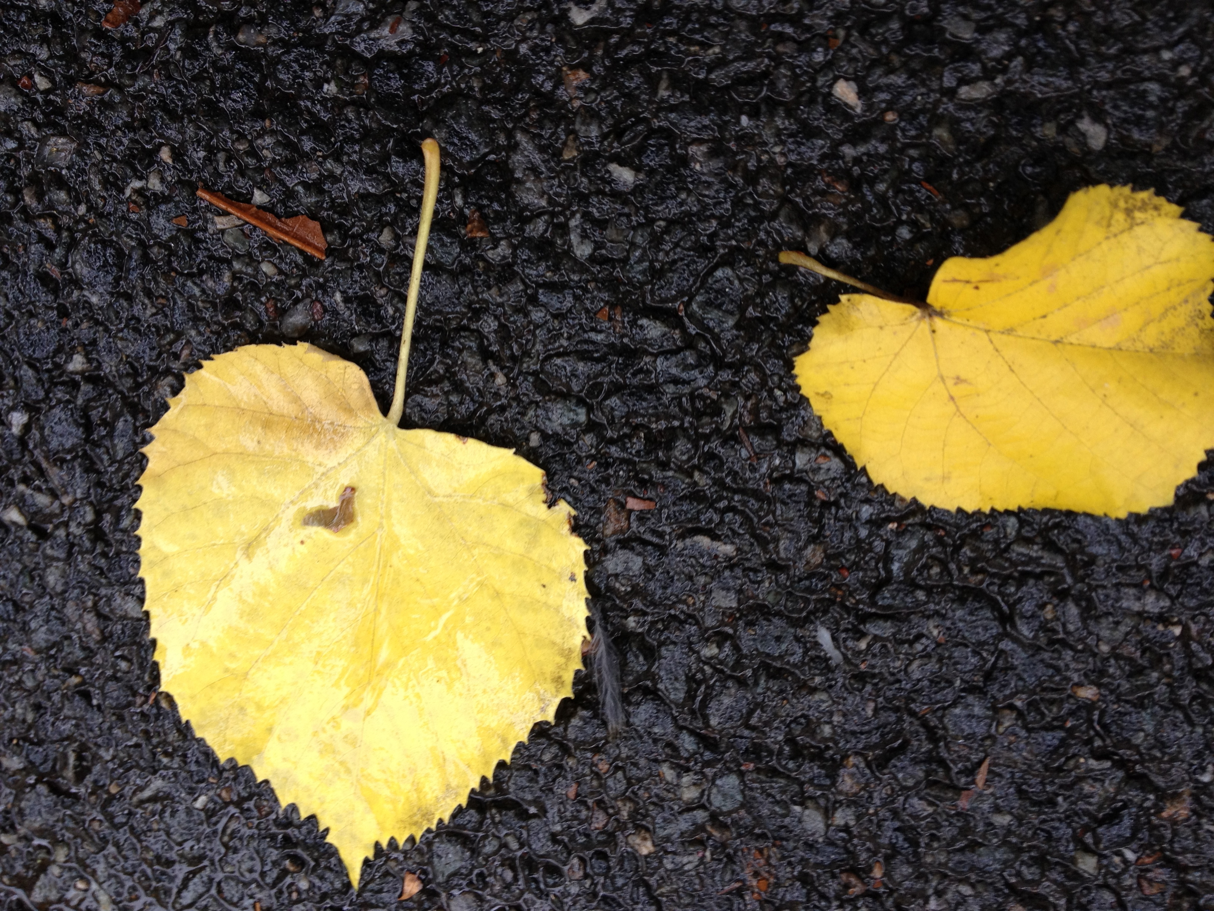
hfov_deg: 52.6
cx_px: 607
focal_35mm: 35
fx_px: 1227
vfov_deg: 40.7
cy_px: 456
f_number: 2.4
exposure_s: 1/40
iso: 64
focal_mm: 4.28
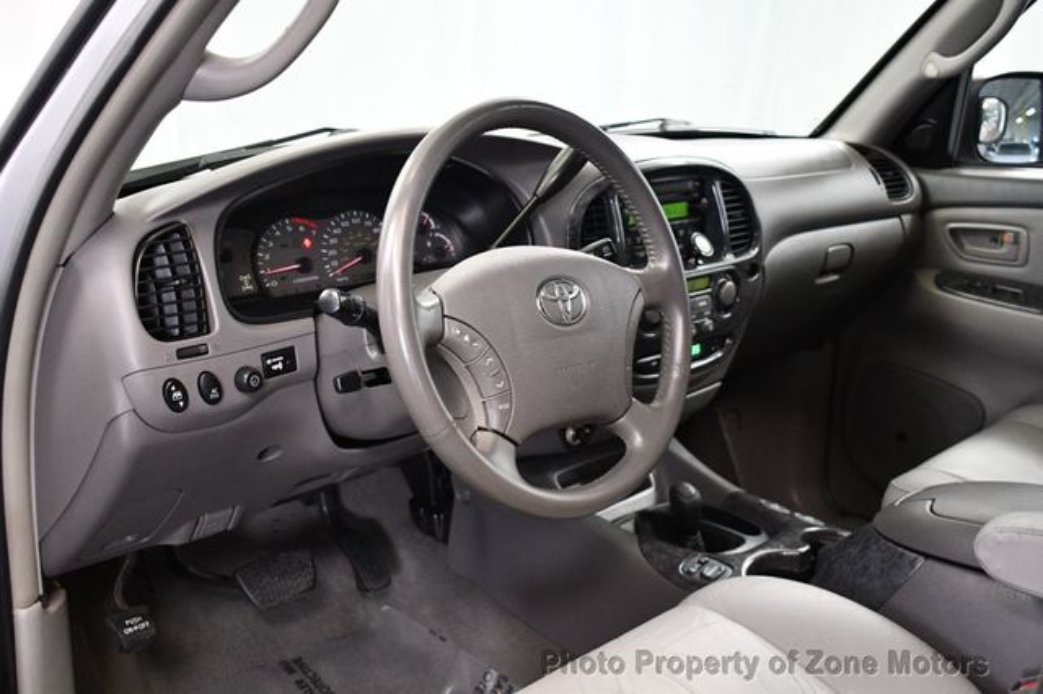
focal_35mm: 40
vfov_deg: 33.4
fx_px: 1158
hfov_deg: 48.5
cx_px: 522
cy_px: 347
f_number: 4
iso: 3200
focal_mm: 27
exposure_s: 1/80
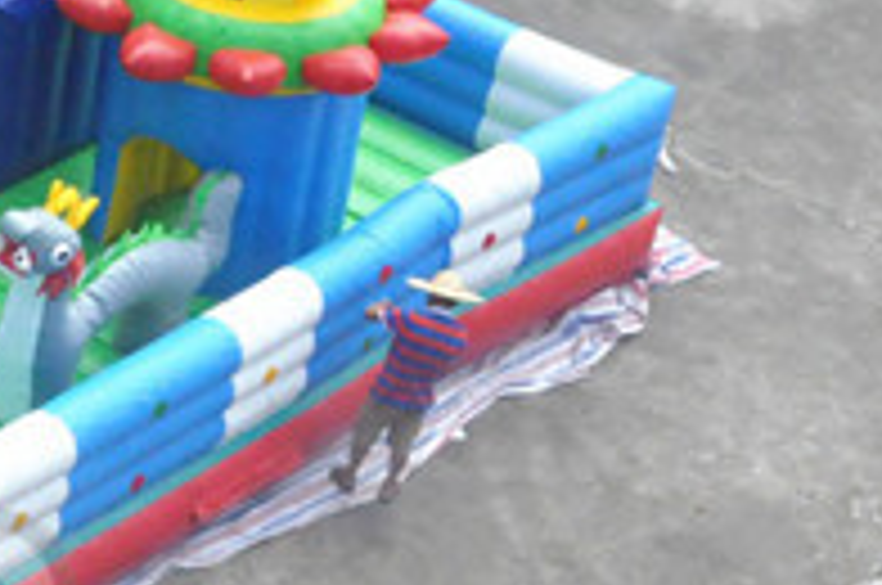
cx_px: -684
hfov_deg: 13.4
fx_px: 3375
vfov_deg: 9.9
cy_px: 270
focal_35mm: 138
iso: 3200
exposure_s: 1/1000
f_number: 16
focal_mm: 24
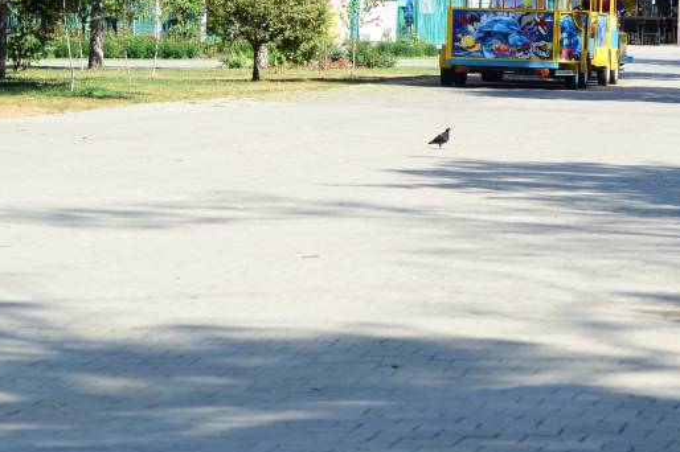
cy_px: -36
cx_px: 434
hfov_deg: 9.3
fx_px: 4190
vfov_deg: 6.2
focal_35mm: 222
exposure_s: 1/320
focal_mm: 95
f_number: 8
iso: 200
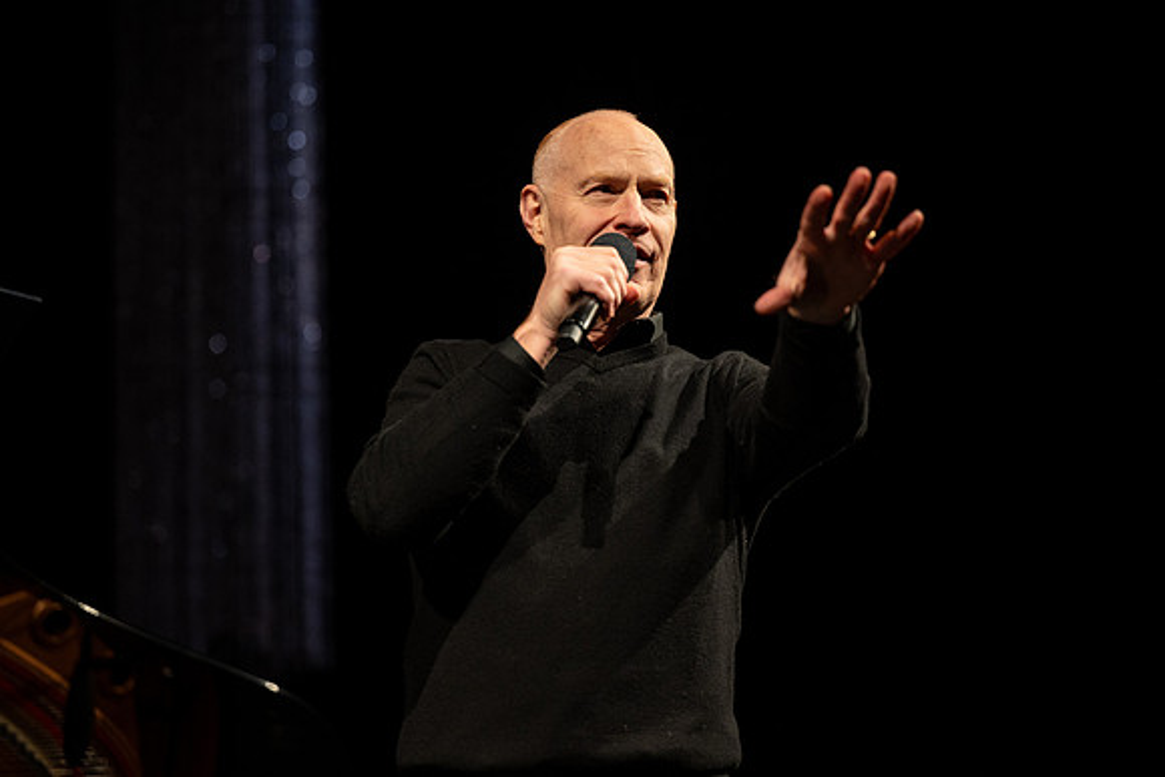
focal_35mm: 110
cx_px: 582
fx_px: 3560
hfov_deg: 18.6
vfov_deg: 12.5
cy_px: 388
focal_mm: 110
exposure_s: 1/400
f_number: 2.8
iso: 1000
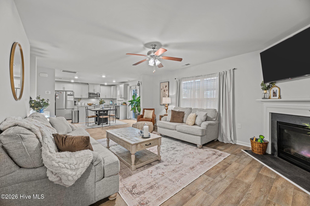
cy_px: 103
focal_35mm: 14
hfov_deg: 104.3
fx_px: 121
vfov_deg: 81.2
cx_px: 155
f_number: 9
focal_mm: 14
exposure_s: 1.3
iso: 400
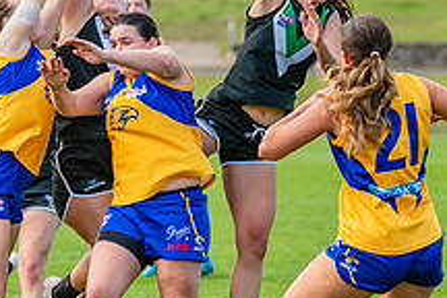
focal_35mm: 496
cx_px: 47
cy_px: 116
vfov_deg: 2.8
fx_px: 6158
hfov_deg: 4.2
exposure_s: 1/1600
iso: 800
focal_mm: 170
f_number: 4.5
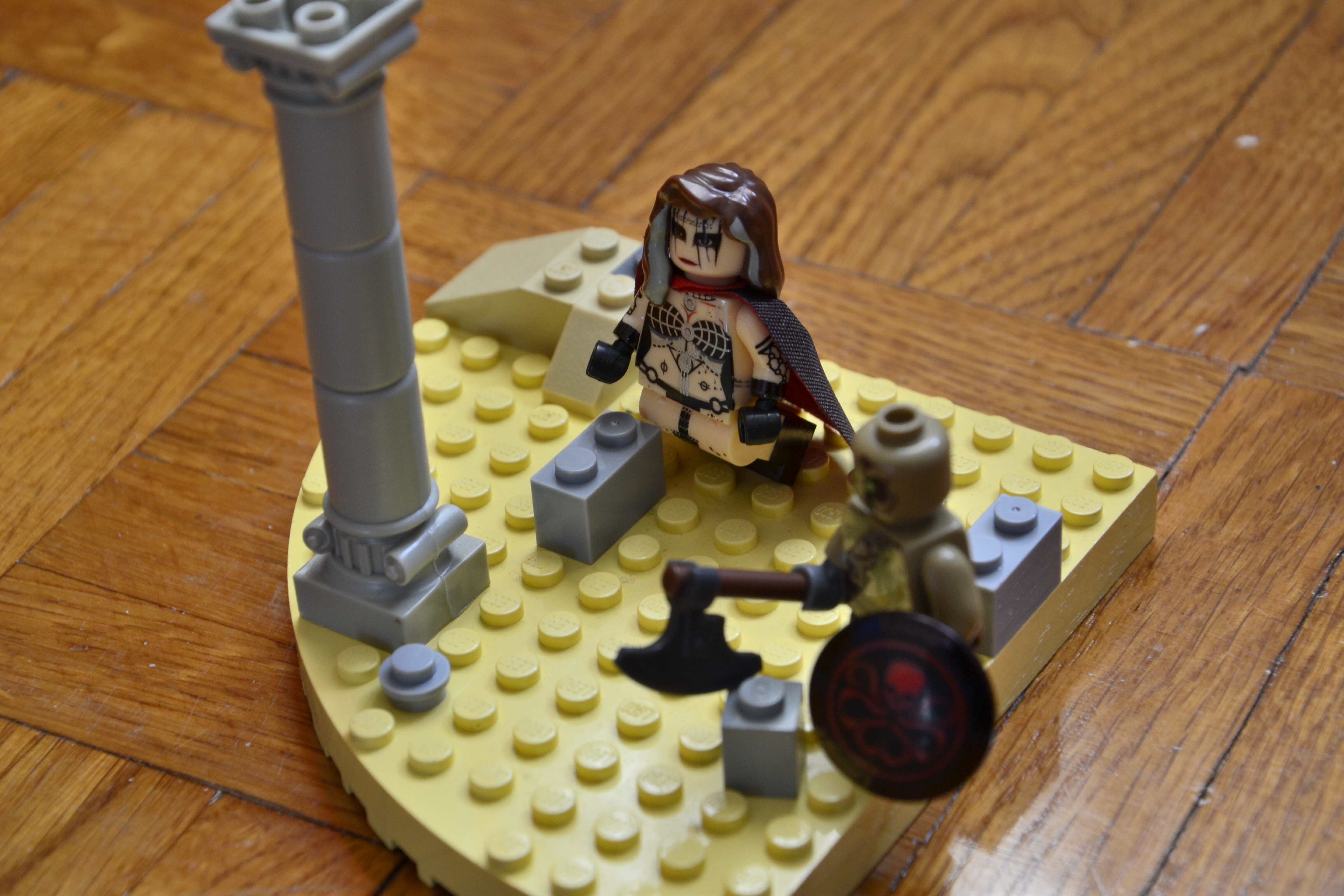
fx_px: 3472
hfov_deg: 21.9
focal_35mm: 93
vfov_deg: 14.7
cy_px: 448
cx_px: 672
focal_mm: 62
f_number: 8
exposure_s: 1/50
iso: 400
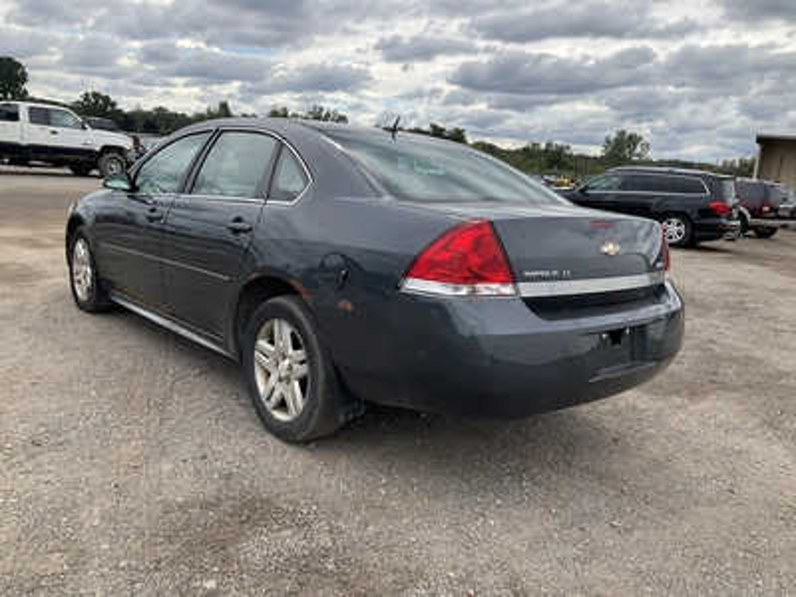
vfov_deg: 48.2
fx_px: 667
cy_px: 298
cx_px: 398
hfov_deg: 61.7
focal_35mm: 29
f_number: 1.8
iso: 25
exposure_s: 1/1076
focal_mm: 3
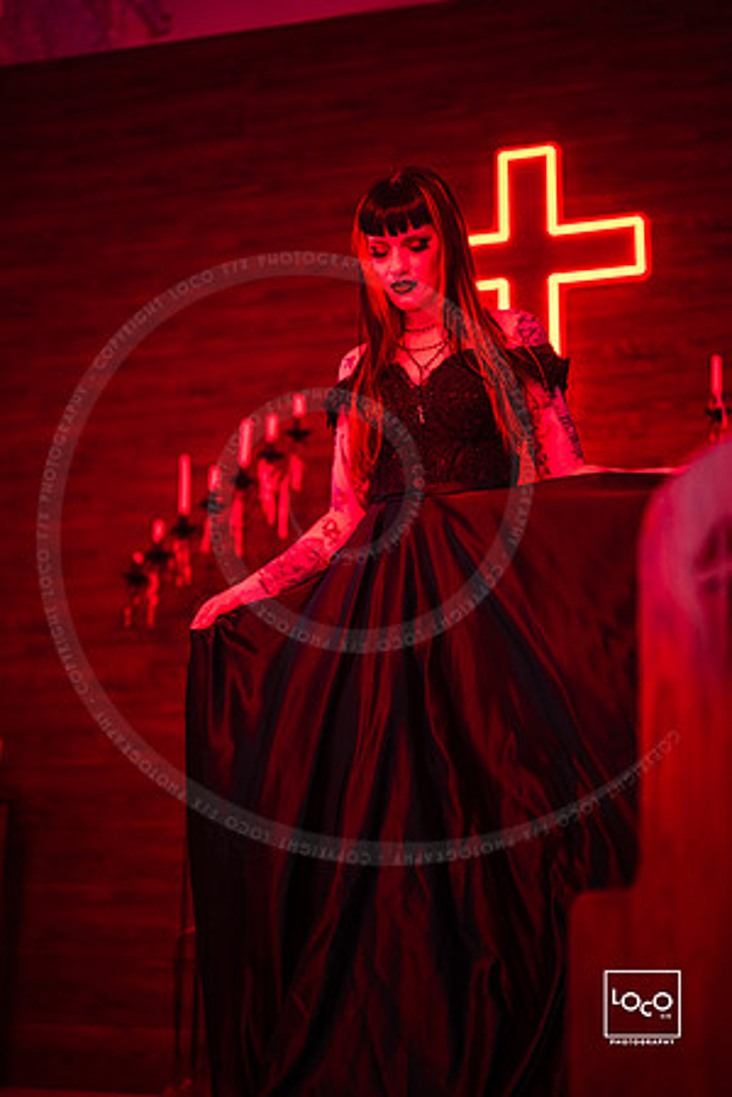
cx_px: 366
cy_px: 548
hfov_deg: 27.0
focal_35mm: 50
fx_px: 1525
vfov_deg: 39.6
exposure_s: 1/250
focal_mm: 50
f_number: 1.2
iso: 500
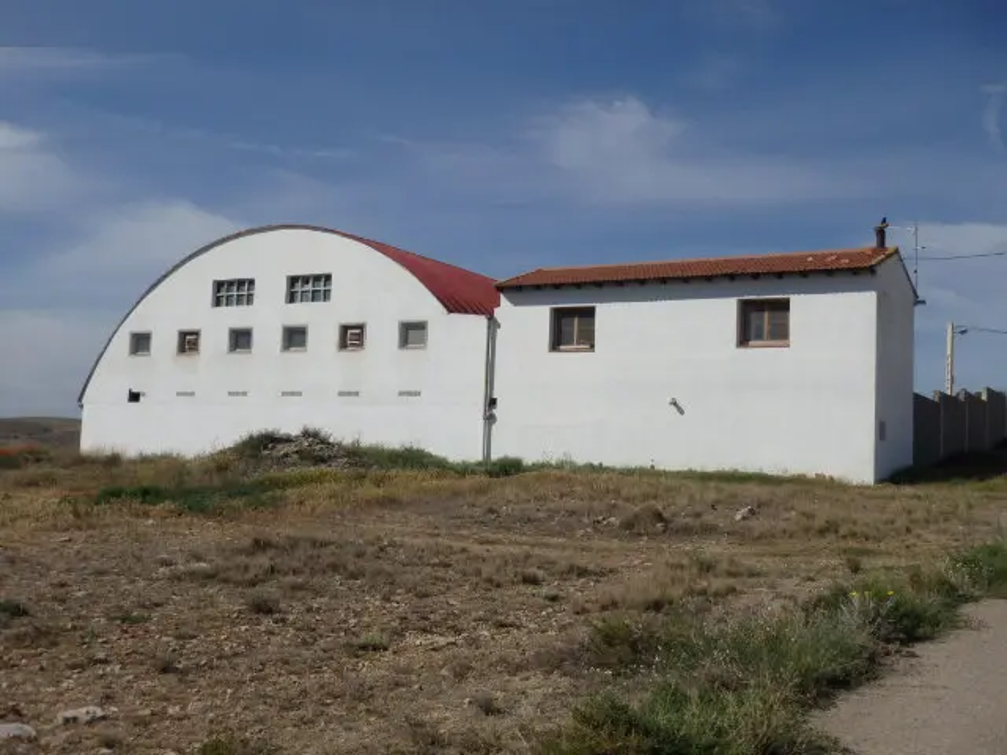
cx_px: 504
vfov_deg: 33.6
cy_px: 378
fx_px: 1251
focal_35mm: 43
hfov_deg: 43.9
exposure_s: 1/250
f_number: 14
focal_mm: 7.7
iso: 125
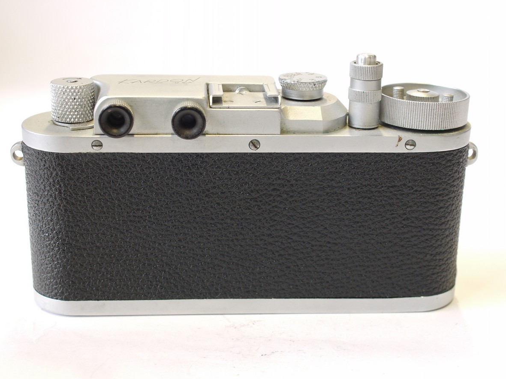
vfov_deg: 24.0
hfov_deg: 31.7
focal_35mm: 61
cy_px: 188
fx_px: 892
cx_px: 250
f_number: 6.3
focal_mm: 30
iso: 400
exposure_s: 1/20
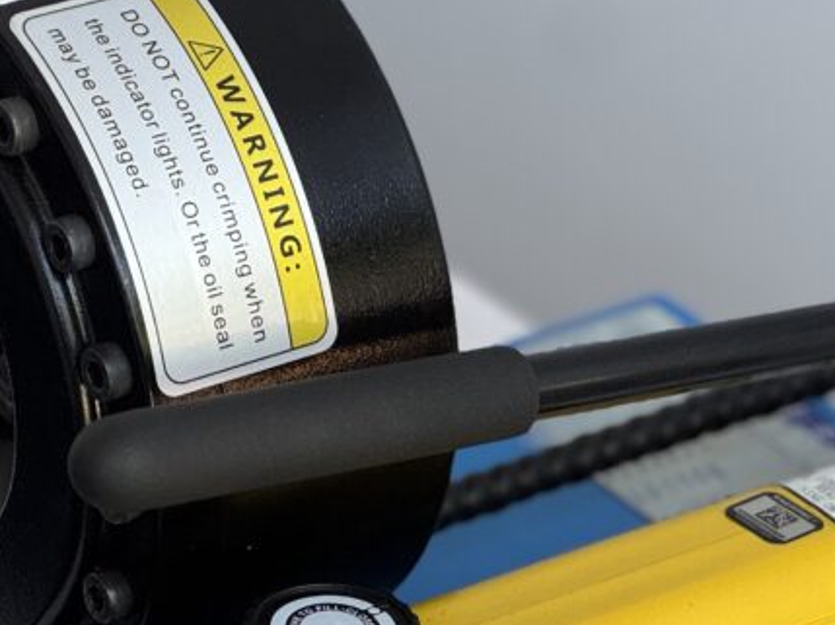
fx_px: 4435
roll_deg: -0.5
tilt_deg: -34.0
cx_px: 479
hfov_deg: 10.8
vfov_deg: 8.0
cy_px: 738
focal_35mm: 184
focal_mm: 9
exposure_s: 1/99
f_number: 2.8
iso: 125
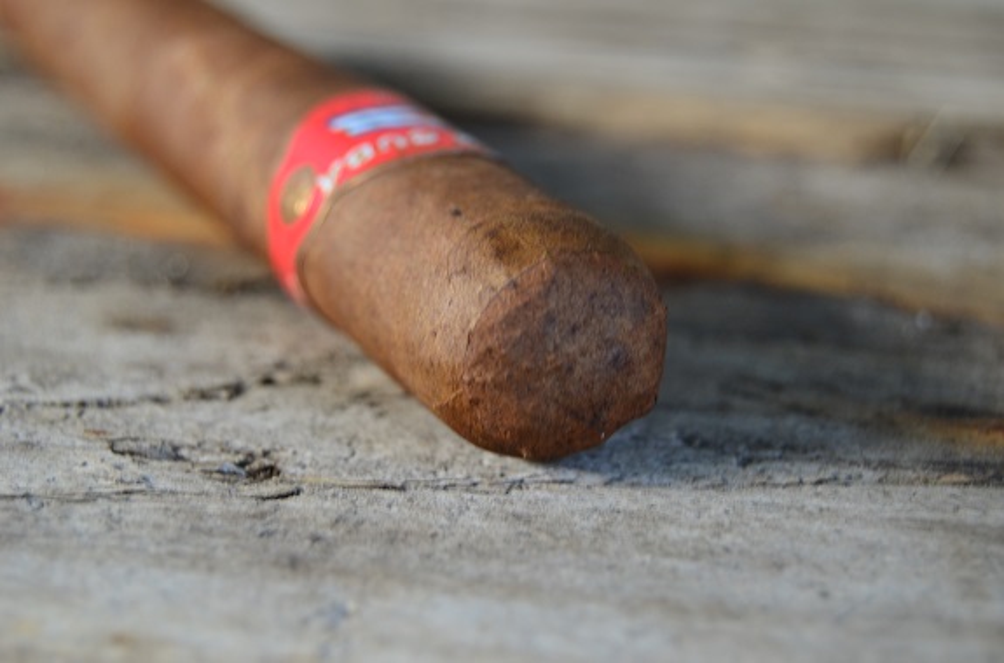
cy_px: 332
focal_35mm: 82
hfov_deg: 24.7
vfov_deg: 16.5
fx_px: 2295
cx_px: 502
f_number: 5.6
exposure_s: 1/30
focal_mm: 55
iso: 360
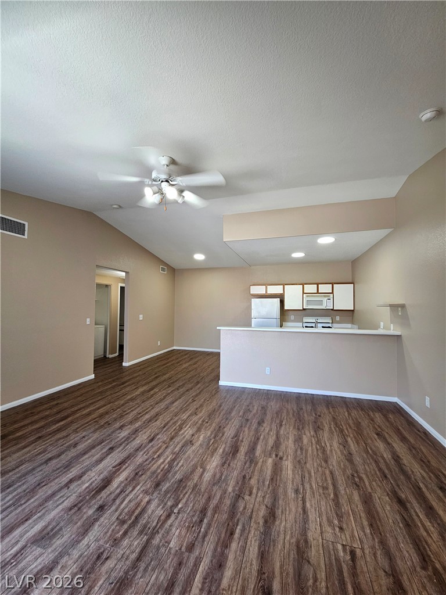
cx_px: 223
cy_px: 298
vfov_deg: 106.2
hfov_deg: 89.9
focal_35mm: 13
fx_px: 223
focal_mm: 2.2
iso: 125
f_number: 2.2
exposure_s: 1/60.2
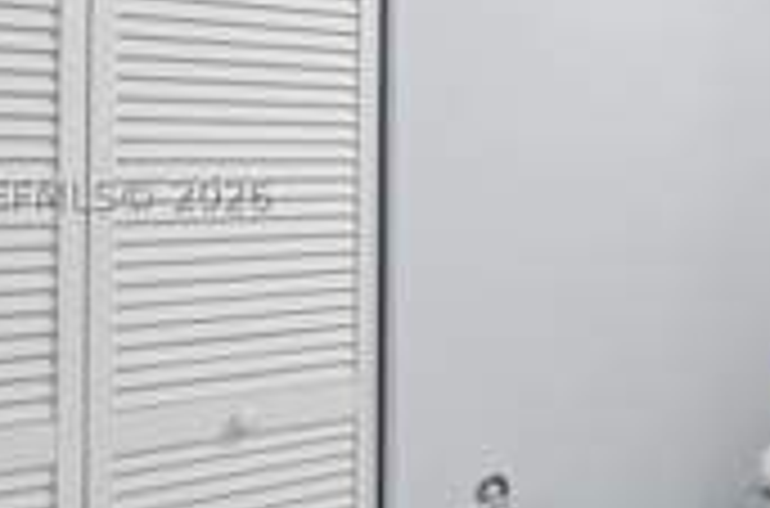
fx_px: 990
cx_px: 770
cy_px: 191
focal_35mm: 46
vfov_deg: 28.7
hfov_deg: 37.9
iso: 250
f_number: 14
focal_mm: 16.5
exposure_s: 1.3
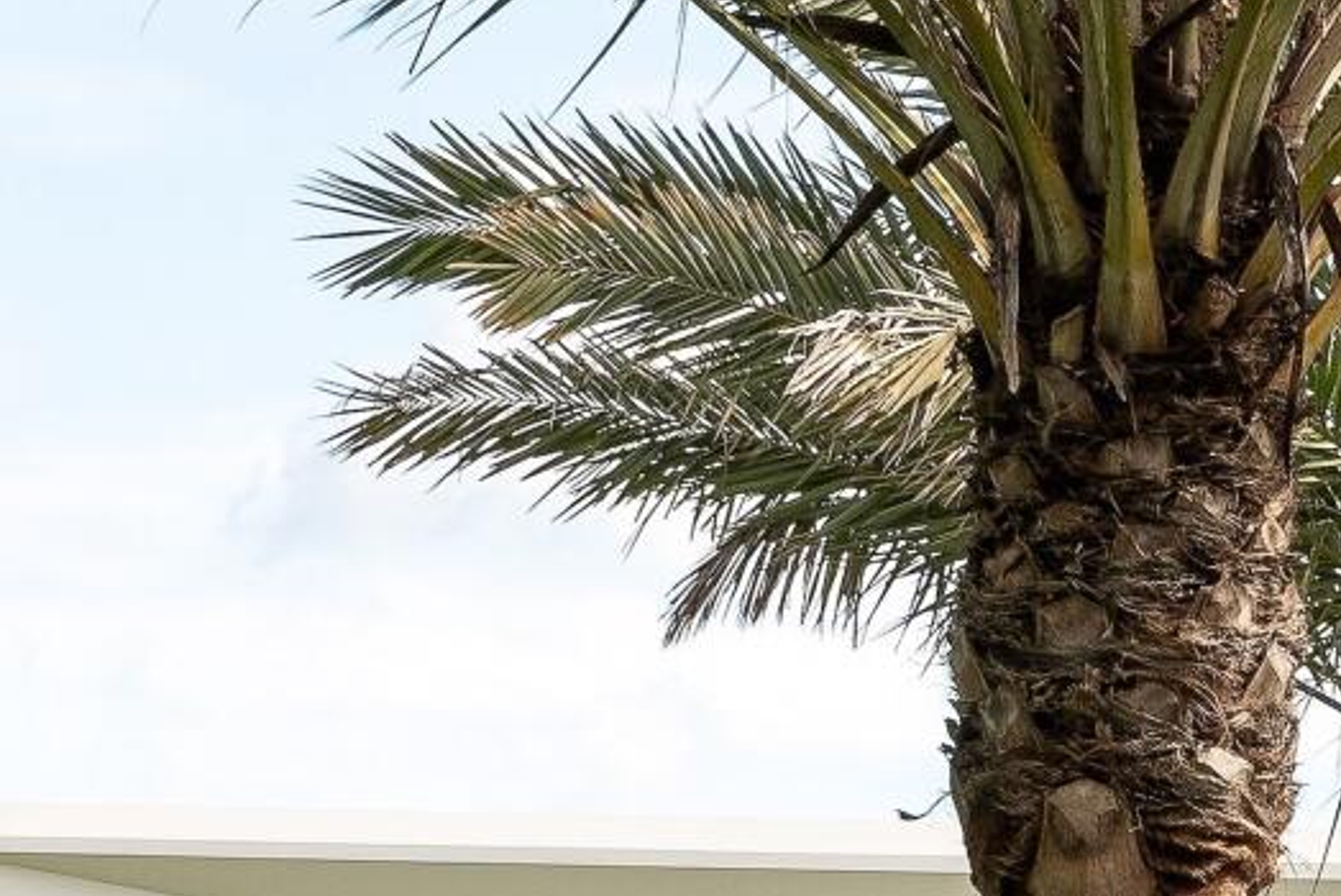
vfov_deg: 4.7
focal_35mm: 286
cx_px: 3020
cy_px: 2122
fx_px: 10659
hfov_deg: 6.9
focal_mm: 50
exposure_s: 1/40
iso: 100
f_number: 11
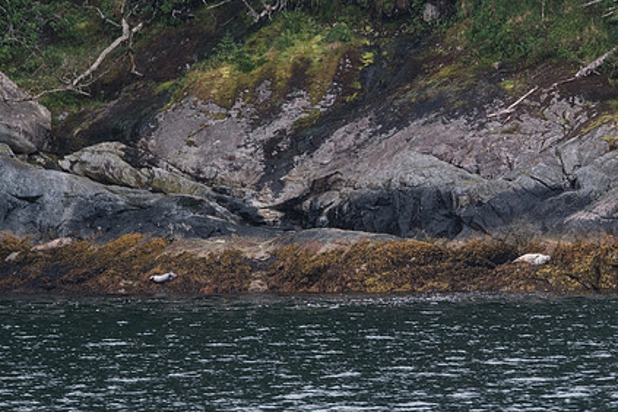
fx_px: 7999
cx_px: 441
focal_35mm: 466
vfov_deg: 3.0
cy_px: 271
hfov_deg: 4.4
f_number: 5.6
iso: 640
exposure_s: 1/400
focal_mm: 196
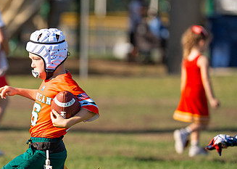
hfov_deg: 3.5
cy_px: 107
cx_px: 33
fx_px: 3867
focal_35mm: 575
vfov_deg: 2.5
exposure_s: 1/4000
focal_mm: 200
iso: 160
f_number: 2.8
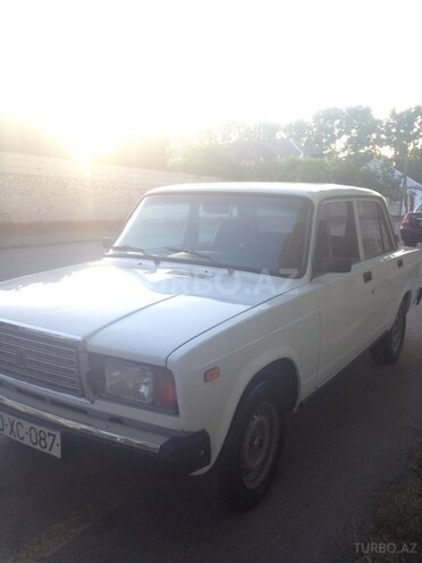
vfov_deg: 55.4
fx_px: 536
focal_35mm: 33
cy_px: 282
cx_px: 211
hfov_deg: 42.9
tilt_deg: -2.4
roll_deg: -1.9
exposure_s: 1/120
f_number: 2.4
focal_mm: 4.12
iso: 64
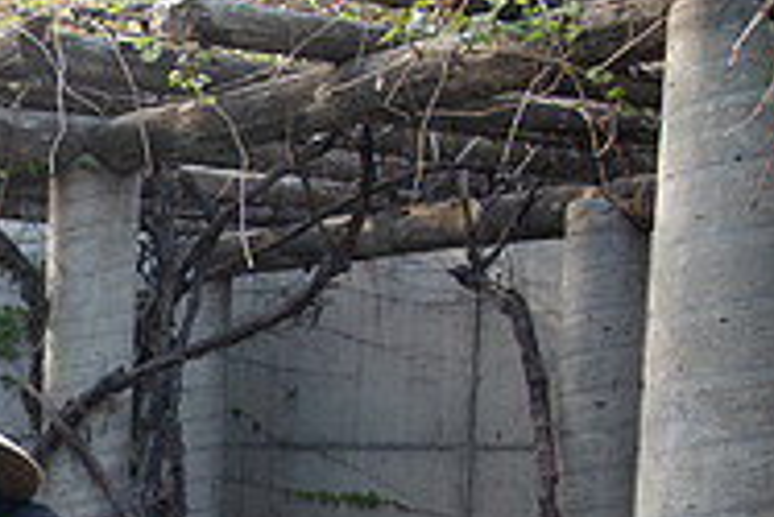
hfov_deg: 19.3
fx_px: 2001
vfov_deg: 14.3
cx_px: -360
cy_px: 618
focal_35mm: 93
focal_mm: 30
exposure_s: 1/125
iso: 160
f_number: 4
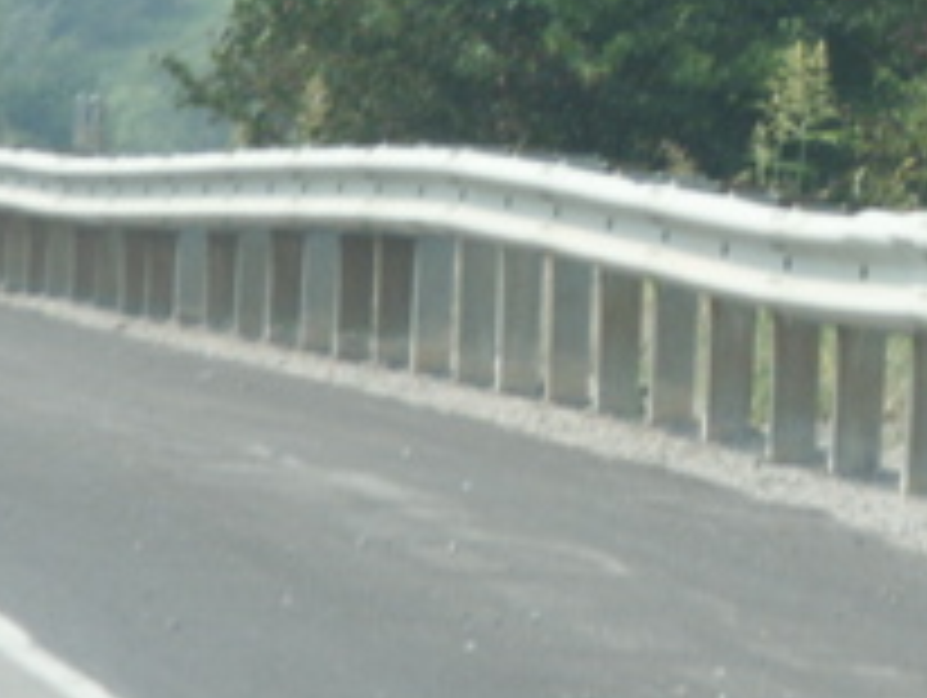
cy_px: -216
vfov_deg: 2.4
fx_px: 16569
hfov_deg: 3.2
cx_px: 1336
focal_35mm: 618
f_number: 6.7
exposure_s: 1/180
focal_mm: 50.48
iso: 100
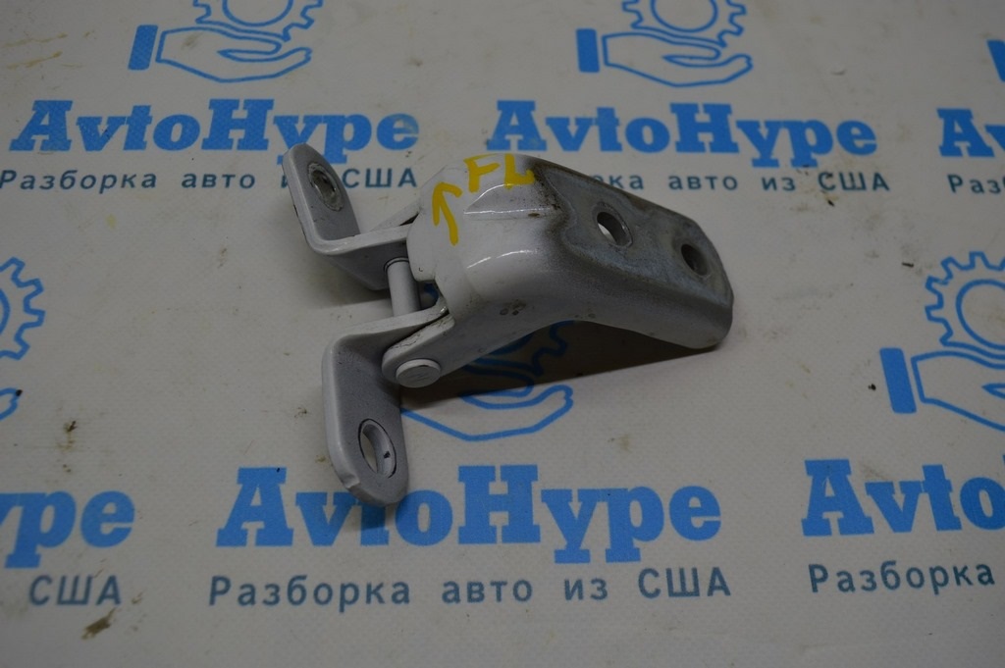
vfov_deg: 39.9
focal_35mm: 33
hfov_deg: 57.3
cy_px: 334
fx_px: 920
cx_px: 502
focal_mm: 22
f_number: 5.6
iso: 125
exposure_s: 1/60
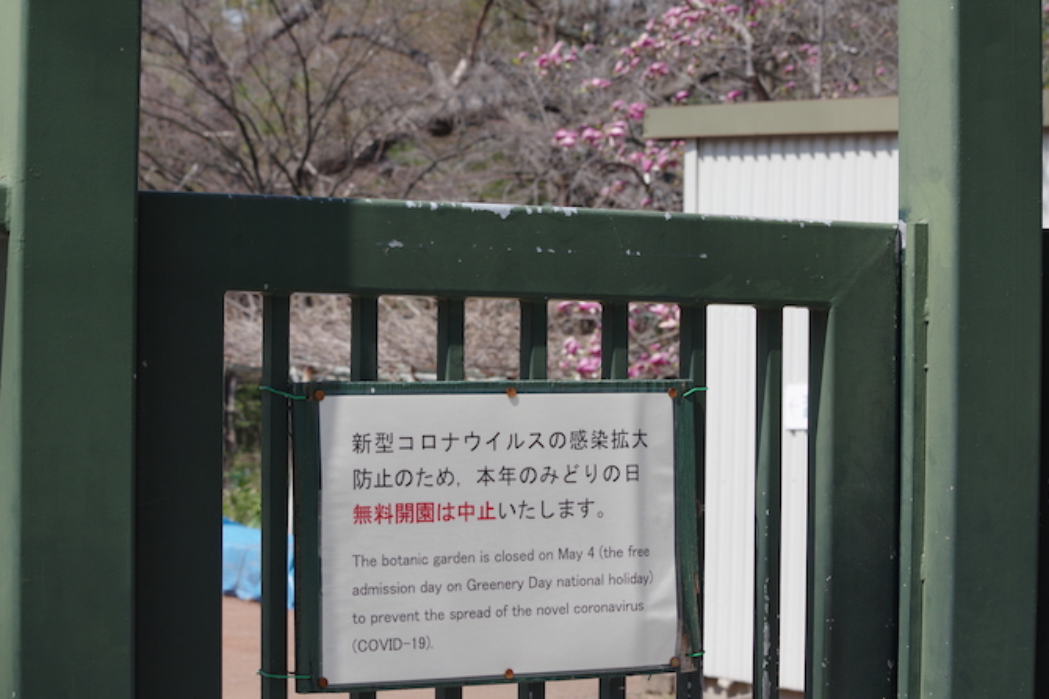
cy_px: 373
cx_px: 518
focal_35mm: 92
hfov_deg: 22.2
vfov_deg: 14.8
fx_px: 2679
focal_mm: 55
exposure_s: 1/400
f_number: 7.1
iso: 200
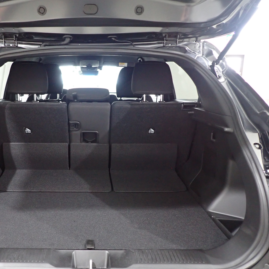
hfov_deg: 52.9
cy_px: 132
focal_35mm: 30
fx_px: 264
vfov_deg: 54.0
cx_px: 87
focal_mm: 4.5
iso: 800
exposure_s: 1/30
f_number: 2
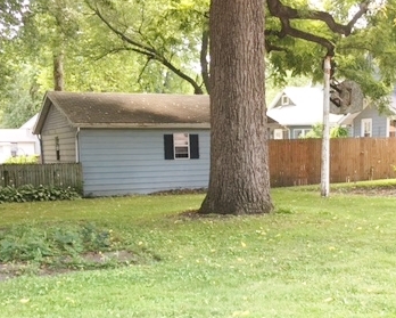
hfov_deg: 35.9
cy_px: 264
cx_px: 233
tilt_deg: -9.6
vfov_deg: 28.4
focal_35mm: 52
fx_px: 610
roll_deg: +1.1
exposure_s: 1/30
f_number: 2.2
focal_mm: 4.15
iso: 25
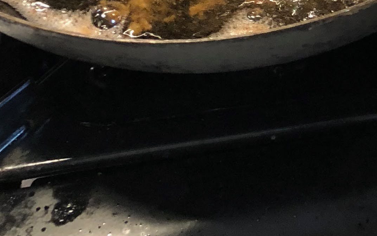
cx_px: 482
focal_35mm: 112
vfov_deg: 9.8
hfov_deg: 17.5
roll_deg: -0.2
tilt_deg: -35.3
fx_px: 1151
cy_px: -394
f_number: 1.8
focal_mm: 4
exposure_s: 1/15
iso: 50
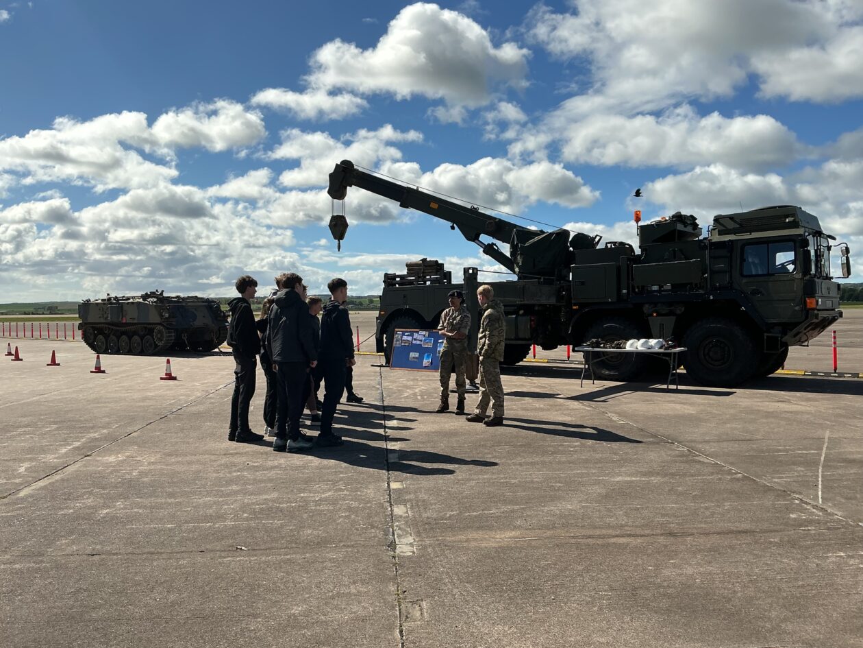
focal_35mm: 29
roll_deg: +0.4
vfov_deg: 48.2
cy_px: 324
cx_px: 432
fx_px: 723
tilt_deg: +0.2
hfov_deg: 61.7
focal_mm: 3
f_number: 1.8
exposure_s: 1/3322
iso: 25
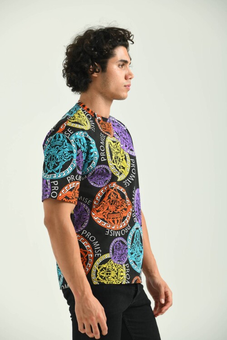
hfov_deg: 10.2
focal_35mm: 135
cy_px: 170
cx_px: 114
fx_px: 1277
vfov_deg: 15.2
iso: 100
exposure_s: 1/160
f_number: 6.3
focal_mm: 135
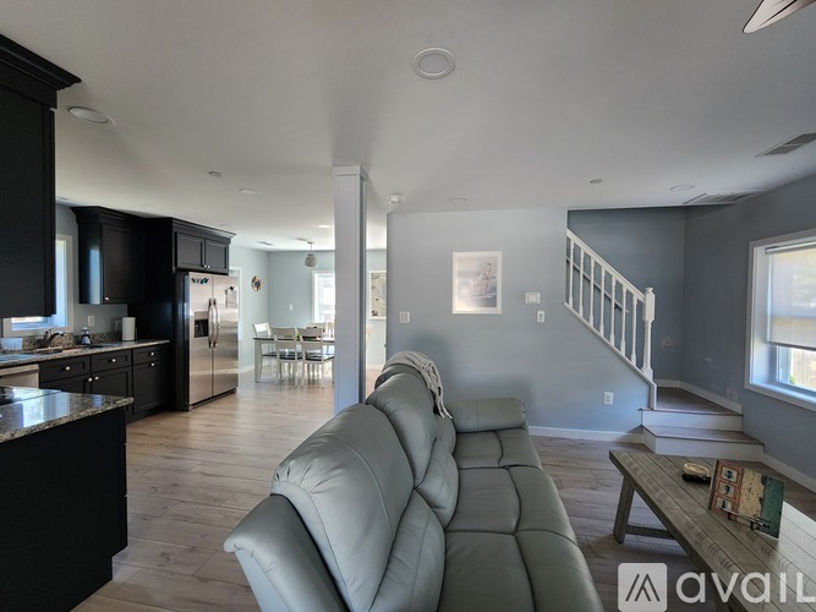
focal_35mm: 13
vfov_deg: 89.9
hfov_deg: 106.2
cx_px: 408
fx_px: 306
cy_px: 306
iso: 320
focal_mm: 2.2
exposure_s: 1/60
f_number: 2.2
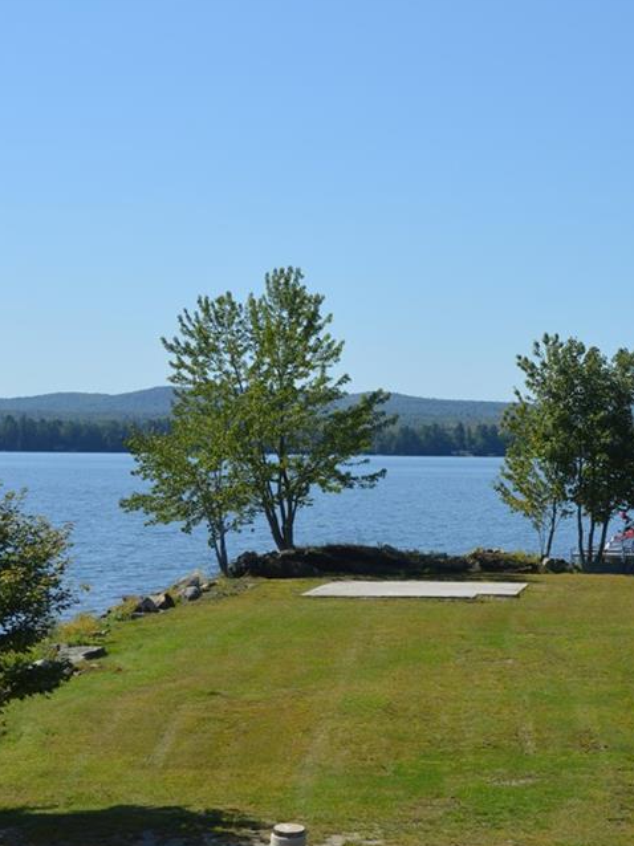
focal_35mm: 74
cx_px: 610
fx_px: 1808
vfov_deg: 26.3
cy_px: 420
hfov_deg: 19.4
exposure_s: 1/320
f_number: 9
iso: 100
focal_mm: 32
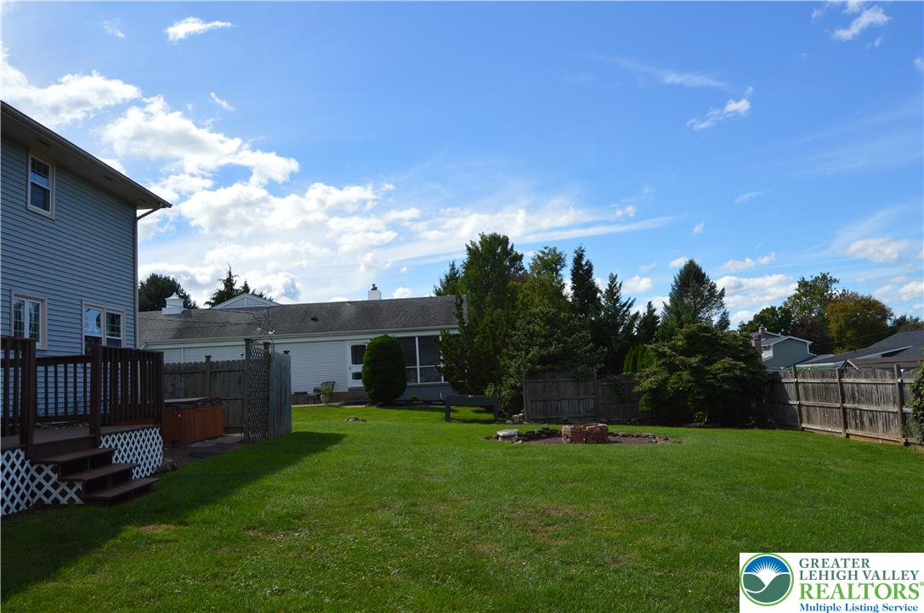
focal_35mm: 27
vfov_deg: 47.8
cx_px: 462
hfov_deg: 67.4
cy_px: 306
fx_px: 692
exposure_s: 1/250
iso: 100
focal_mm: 18
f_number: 8
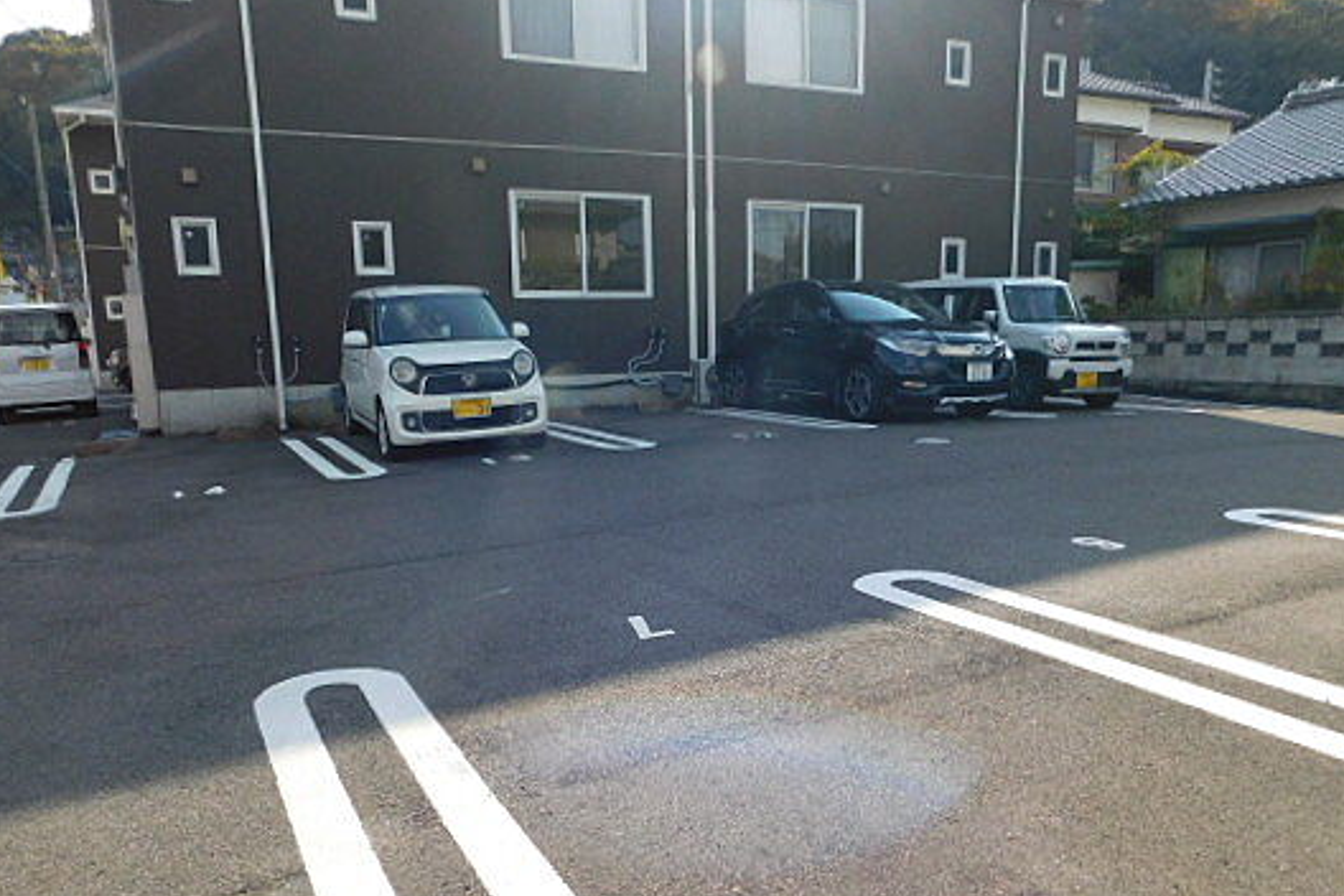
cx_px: 682
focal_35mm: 29
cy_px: 601
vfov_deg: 44.3
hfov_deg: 63.7
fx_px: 1083
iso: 125
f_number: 3
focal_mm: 4
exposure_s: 1/1000
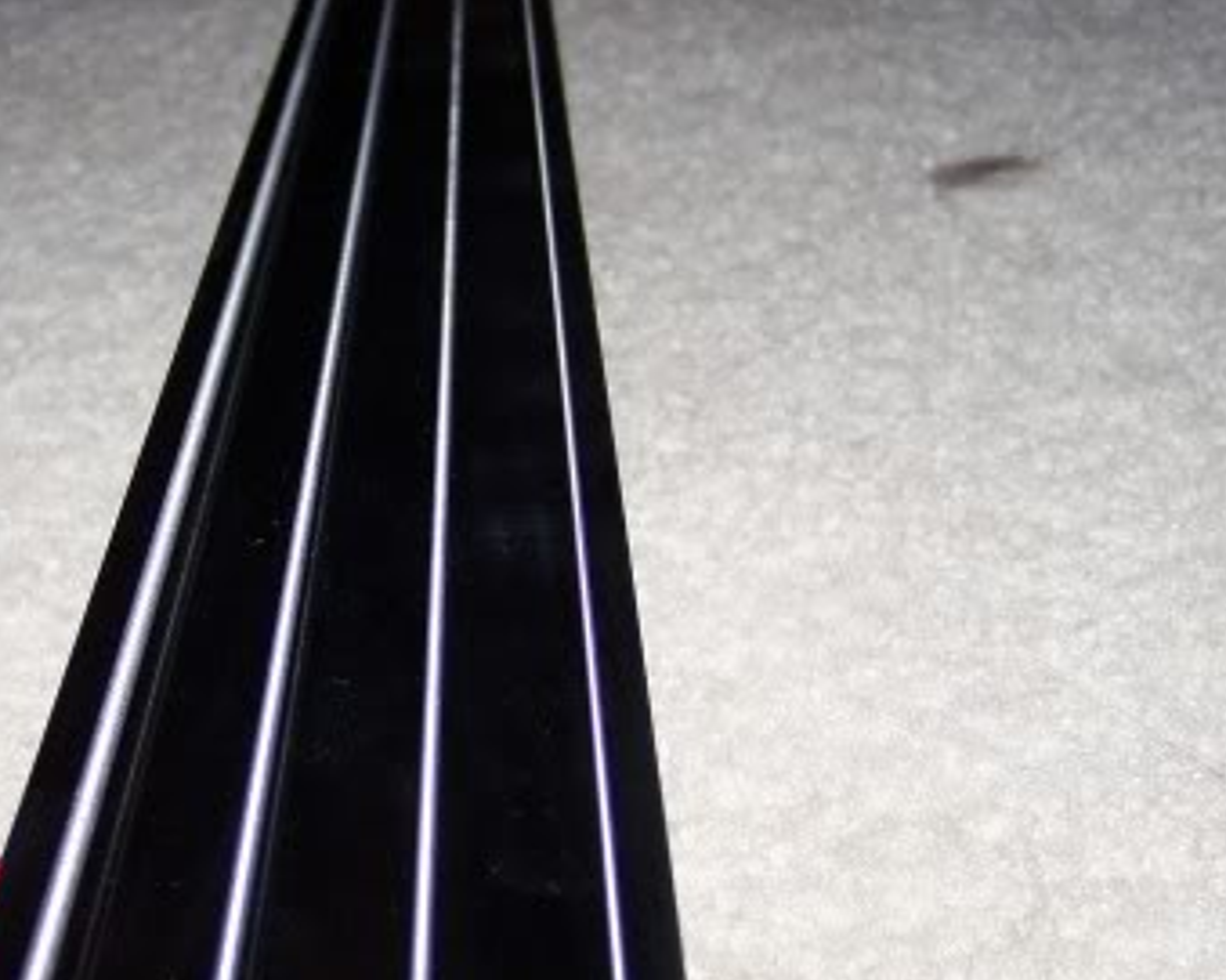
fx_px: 2539
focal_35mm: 70
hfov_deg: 26.8
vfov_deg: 21.8
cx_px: 300
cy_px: 561
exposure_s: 1/60
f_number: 2.8
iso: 80
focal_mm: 6.3
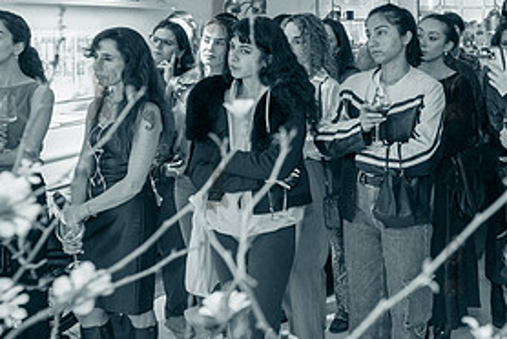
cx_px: 452
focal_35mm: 50
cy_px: 88
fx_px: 705
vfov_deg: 26.7
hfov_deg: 37.1
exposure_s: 1/160
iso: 1600
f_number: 4
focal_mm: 24
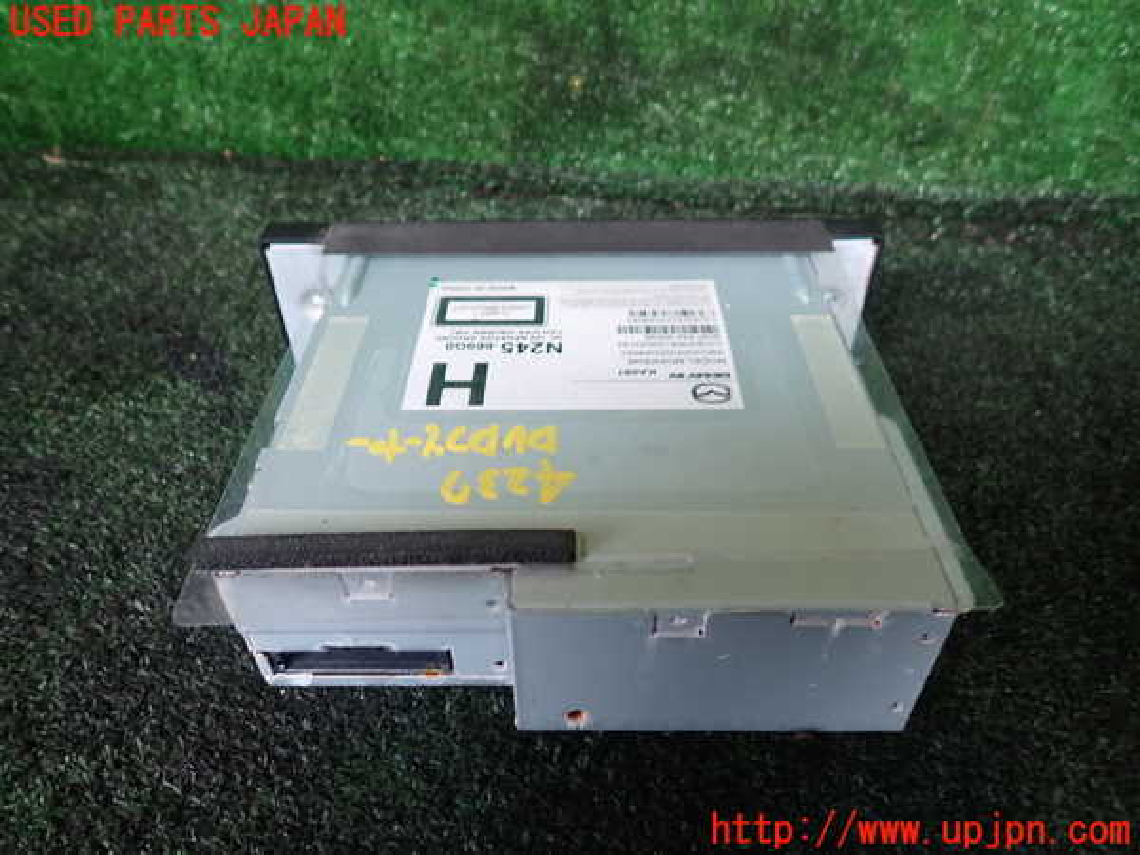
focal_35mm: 25
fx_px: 823
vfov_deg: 54.9
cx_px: 570
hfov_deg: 69.4
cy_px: 428
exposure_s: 1/40
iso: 200
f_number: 2
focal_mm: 4.5
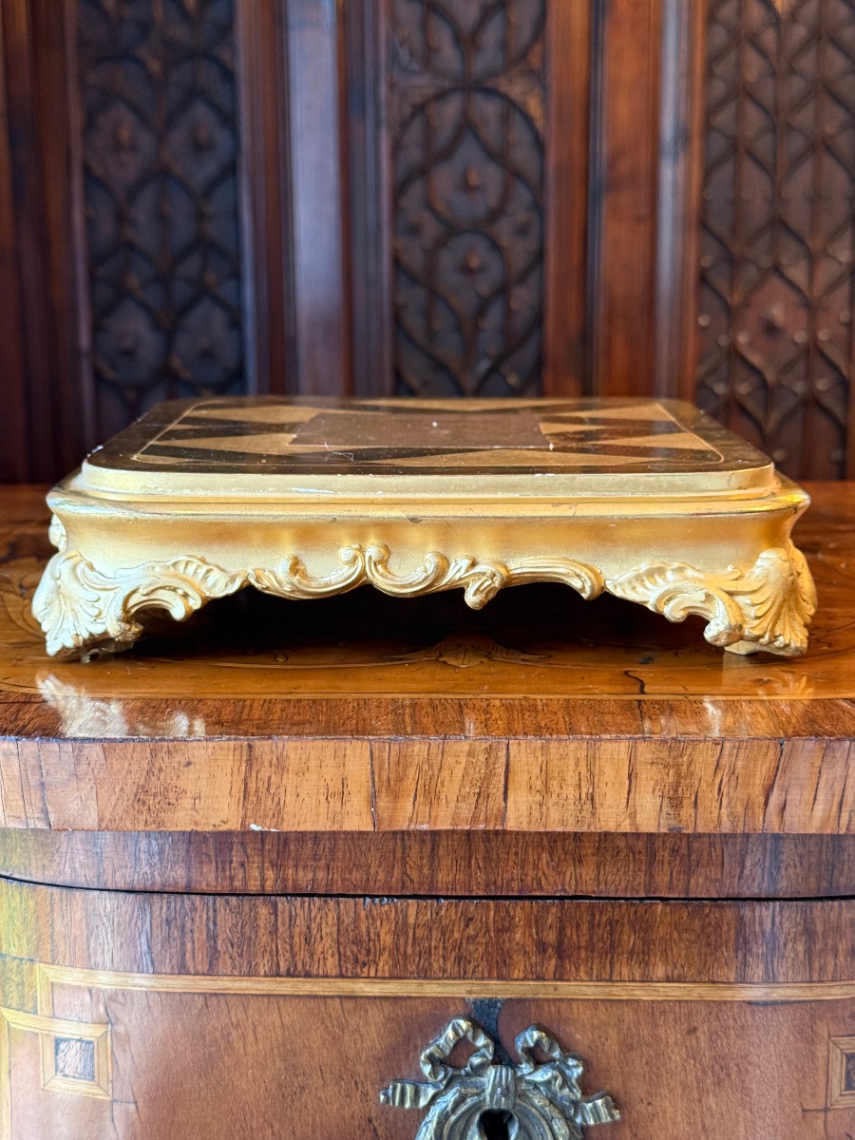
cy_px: 570
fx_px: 1581
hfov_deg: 30.3
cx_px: 428
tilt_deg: -10.9
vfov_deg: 39.7
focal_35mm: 48
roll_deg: +0.4
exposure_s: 1/33
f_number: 1.78
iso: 200
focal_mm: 6.76
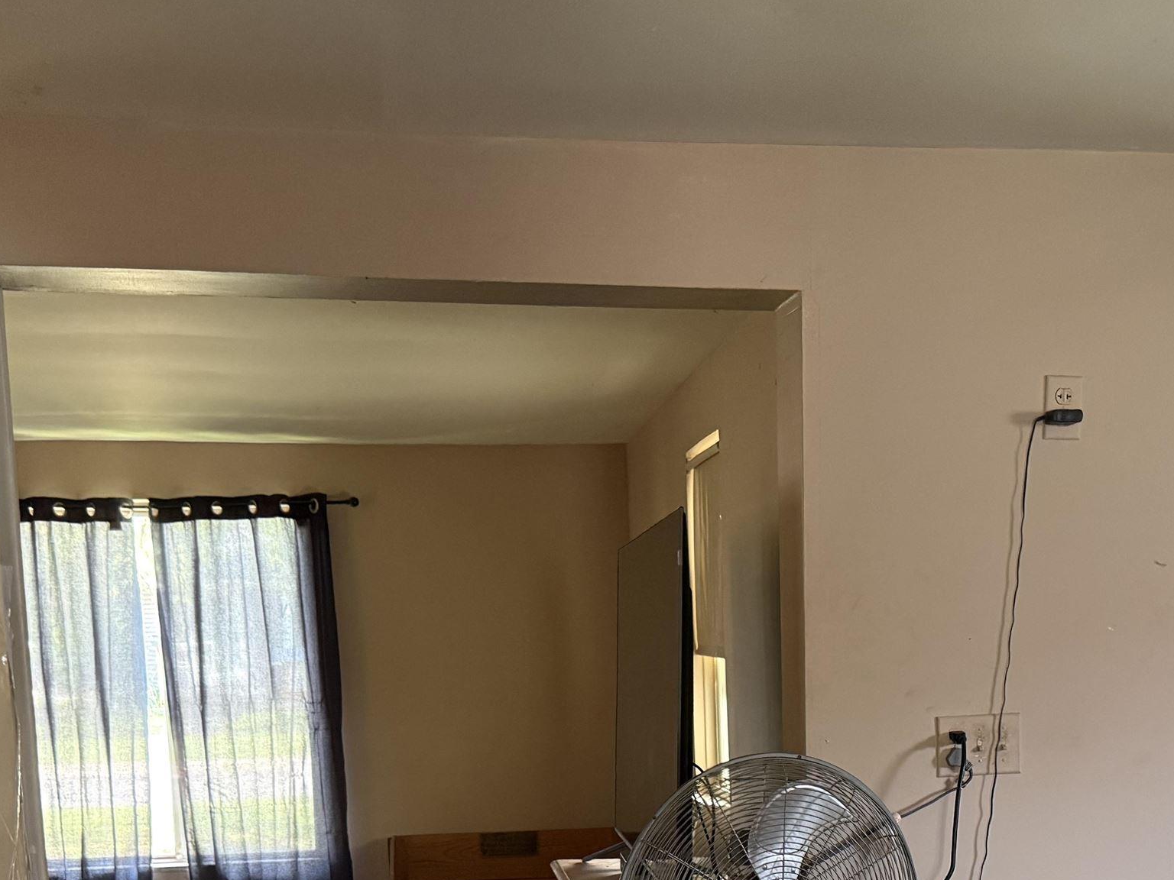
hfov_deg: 39.5
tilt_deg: -7.1
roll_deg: +1.6
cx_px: 690
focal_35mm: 48
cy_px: 828
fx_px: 1628
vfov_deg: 28.8
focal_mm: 6.76
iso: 500
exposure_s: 1/60
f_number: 1.78
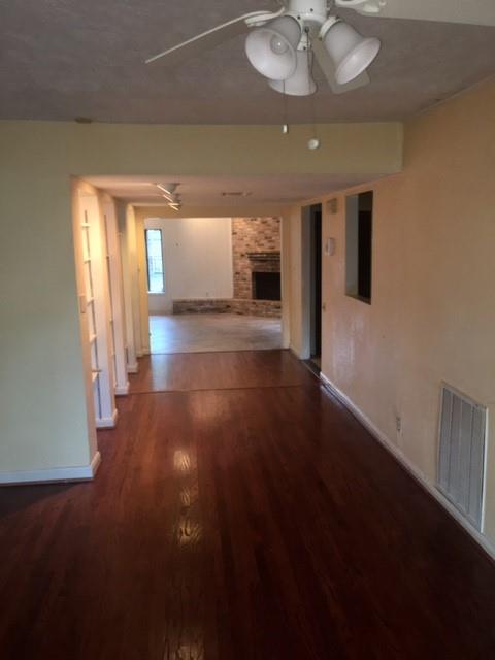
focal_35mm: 29
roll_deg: +2.0
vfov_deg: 61.7
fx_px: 553
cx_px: 248
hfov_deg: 48.2
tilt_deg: -7.9
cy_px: 330
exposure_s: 1/16
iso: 125
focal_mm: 4.15
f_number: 2.2
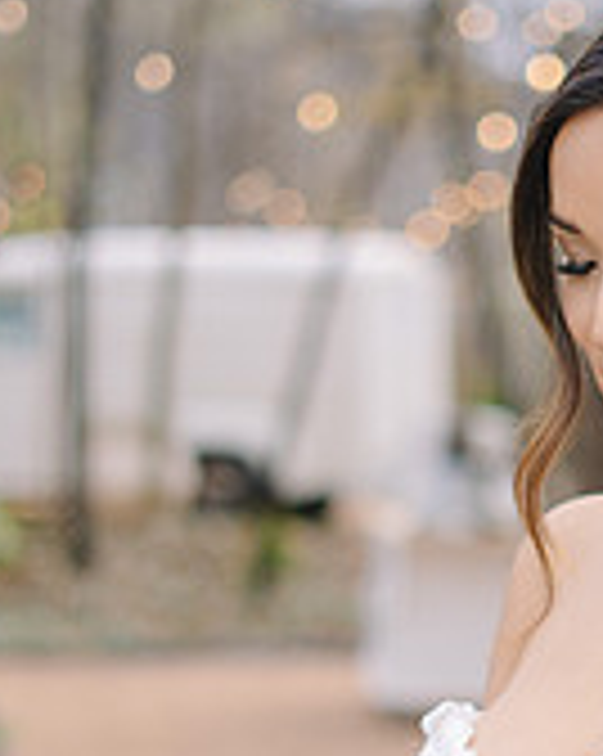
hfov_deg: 12.2
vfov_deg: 15.1
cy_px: 698
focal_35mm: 126
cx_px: 504
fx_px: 2816
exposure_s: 1/200
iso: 50
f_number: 2
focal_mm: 50
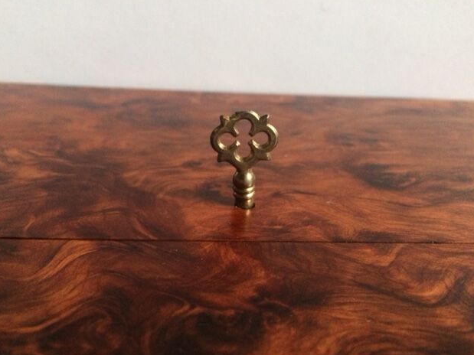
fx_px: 411
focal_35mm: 30
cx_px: 230
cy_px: 181
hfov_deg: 60.0
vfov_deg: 46.8
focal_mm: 4.15
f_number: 2.2
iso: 320
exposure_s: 1/20
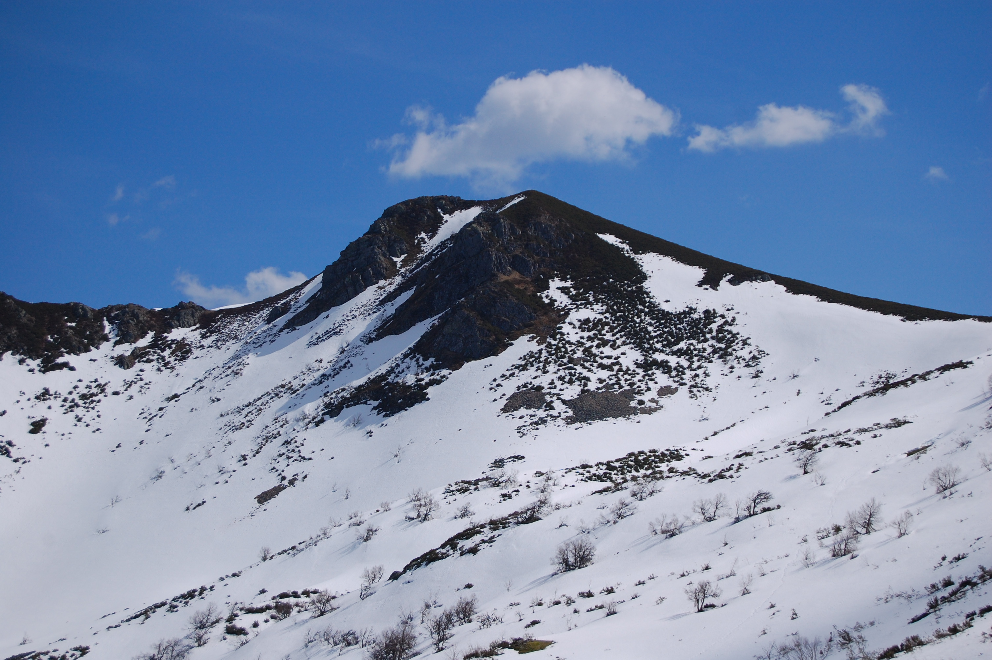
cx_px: 496
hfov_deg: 24.6
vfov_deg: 16.5
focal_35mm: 82
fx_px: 2271
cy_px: 330
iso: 200
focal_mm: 55
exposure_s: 1/2500
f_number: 7.1
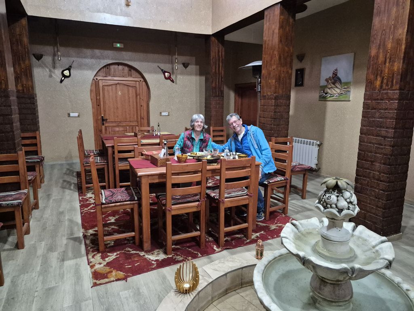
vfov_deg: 58.9
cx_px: 207
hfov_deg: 73.9
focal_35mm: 23
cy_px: 156
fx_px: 275
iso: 2500
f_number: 1.8
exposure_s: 1/100
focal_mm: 5.4
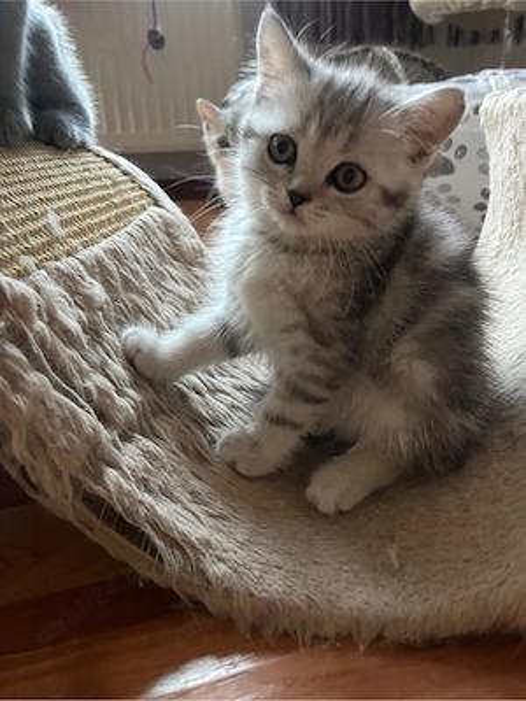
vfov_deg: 67.3
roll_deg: +0.7
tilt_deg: -21.2
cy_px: 350
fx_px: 527
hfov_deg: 53.1
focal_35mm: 26
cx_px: 263
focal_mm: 5.1
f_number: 1.6
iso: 640
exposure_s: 1/35
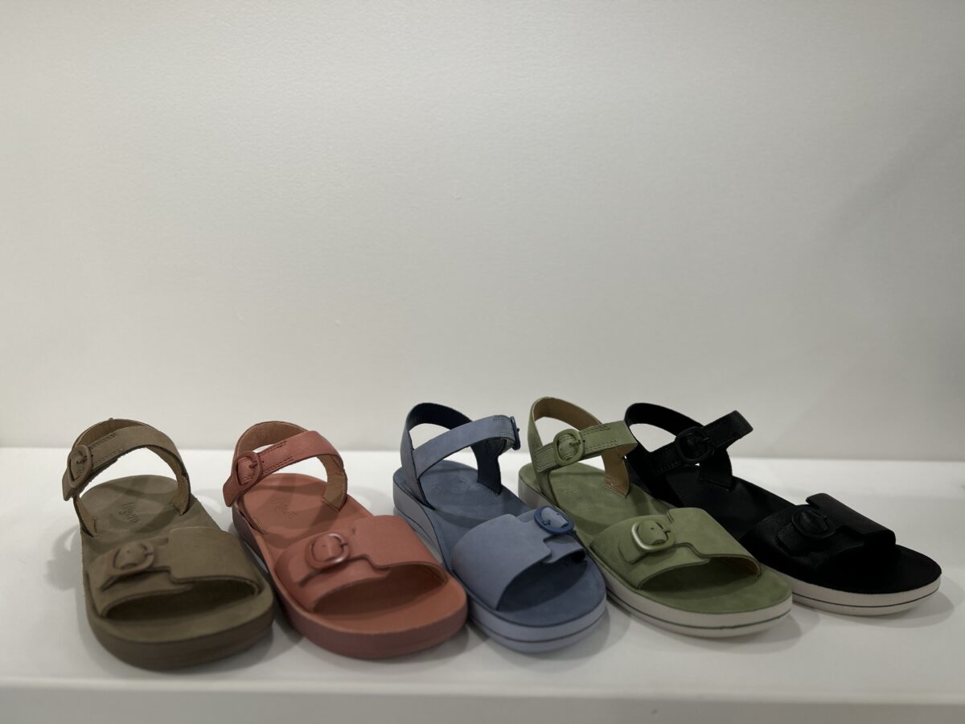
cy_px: 362
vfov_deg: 53.1
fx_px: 725
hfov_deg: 67.3
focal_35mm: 26
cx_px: 482
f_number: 1.5
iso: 50
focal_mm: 5.7
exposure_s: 1/365
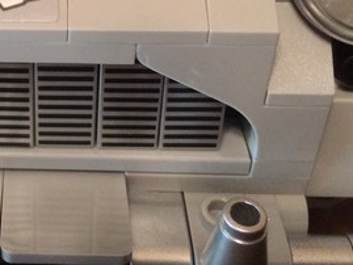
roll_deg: +3.0
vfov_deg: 20.3
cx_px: 3
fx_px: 704
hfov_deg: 26.7
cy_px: -29
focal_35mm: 69
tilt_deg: -37.3
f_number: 2.2
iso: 320
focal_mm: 4.15
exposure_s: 1/30
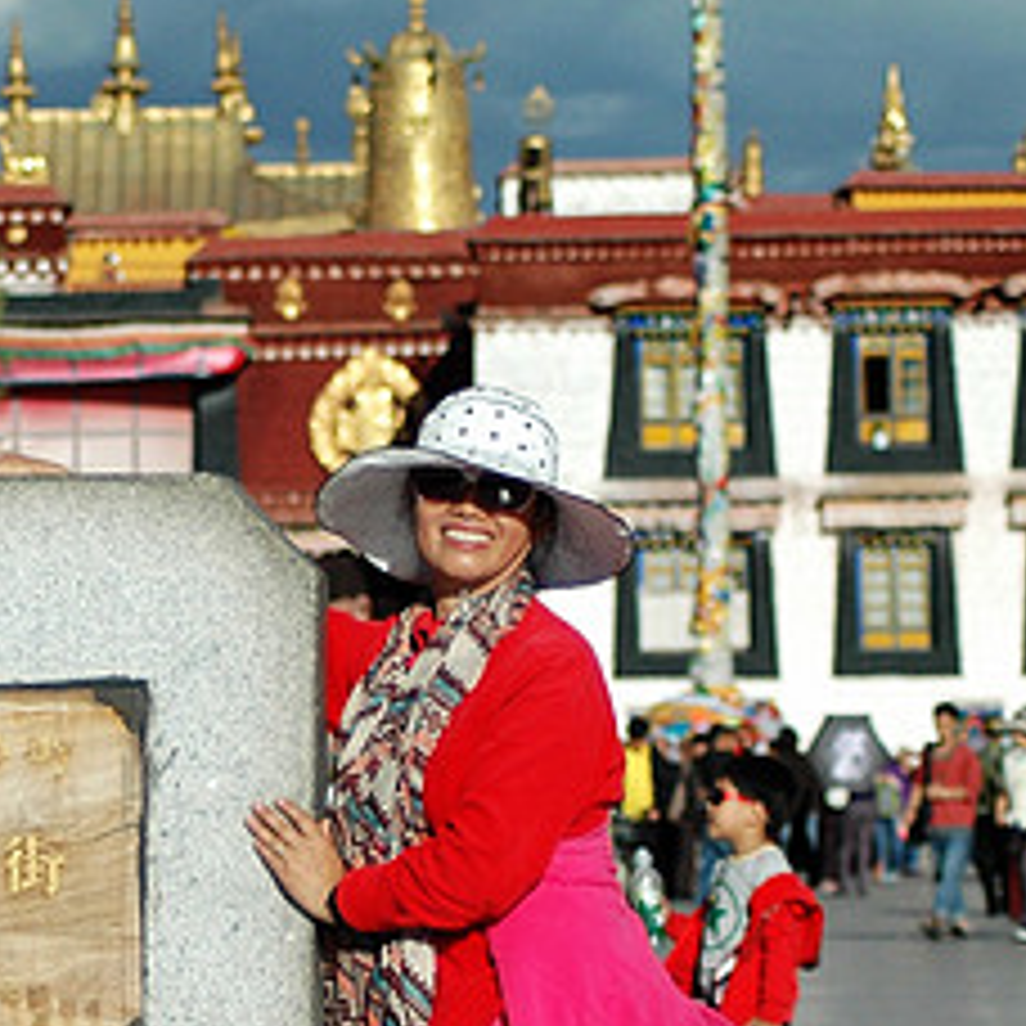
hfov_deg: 6.4
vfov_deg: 6.4
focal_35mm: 274
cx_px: 94
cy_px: 857
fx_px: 9188
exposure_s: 1/4000
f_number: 4.5
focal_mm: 70
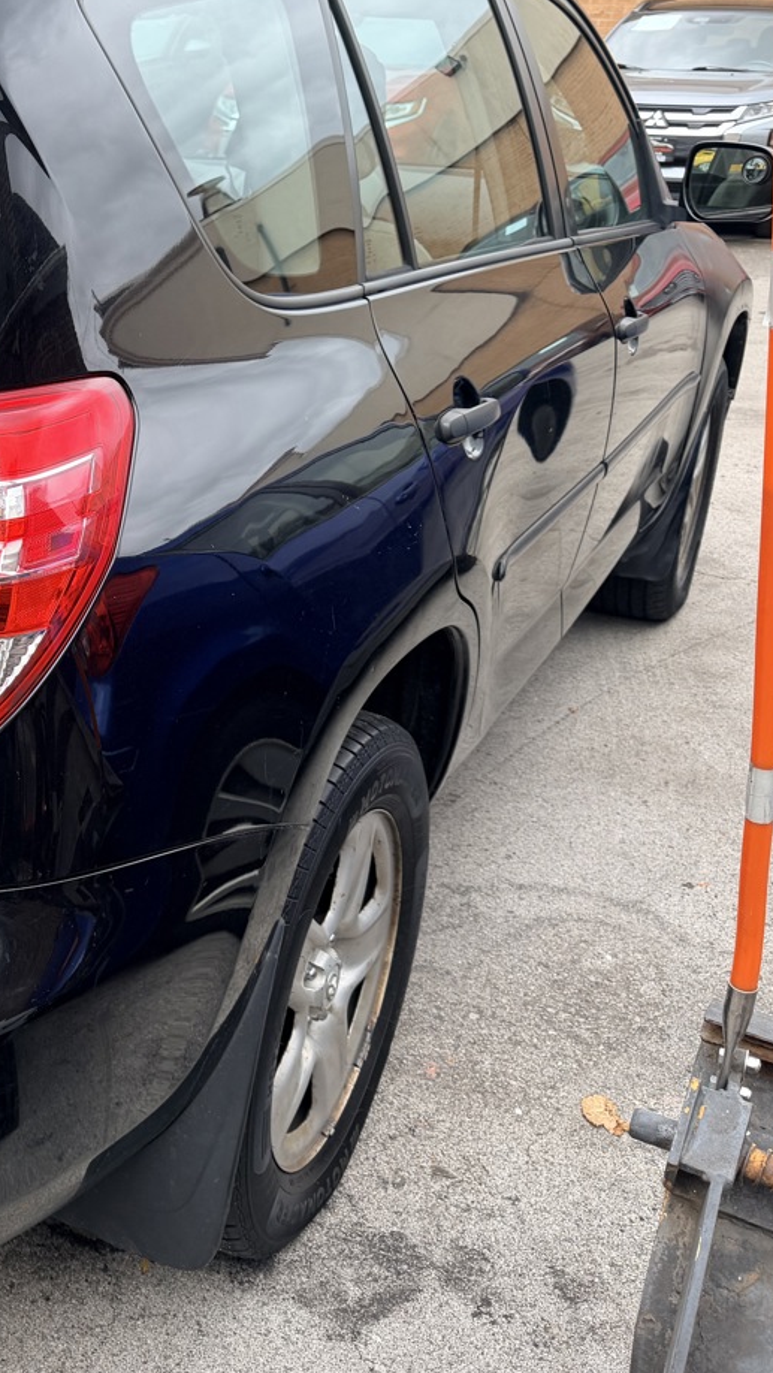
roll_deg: -1.5
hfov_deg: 25.9
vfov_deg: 49.2
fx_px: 1493
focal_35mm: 41
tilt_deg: -20.1
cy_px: 574
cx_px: -163
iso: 50
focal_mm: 6.76
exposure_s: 1/121
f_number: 1.78
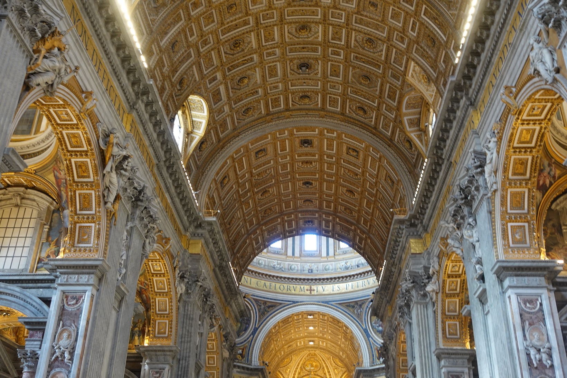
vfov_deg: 35.1
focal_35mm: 38
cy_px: 189
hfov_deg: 50.7
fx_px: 598
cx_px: 284
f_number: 2.8
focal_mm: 13.92
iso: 500
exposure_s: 1/40
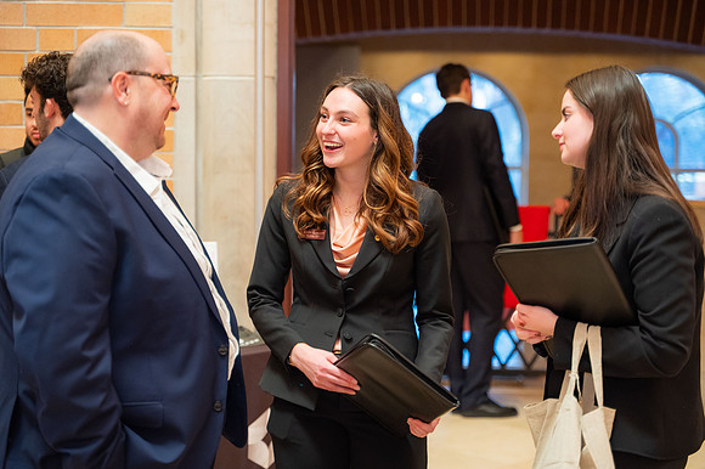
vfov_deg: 19.5
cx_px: 358
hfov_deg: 28.9
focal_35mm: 70
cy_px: 234
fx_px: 1368
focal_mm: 68
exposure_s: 1/160
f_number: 2.8
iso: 2500
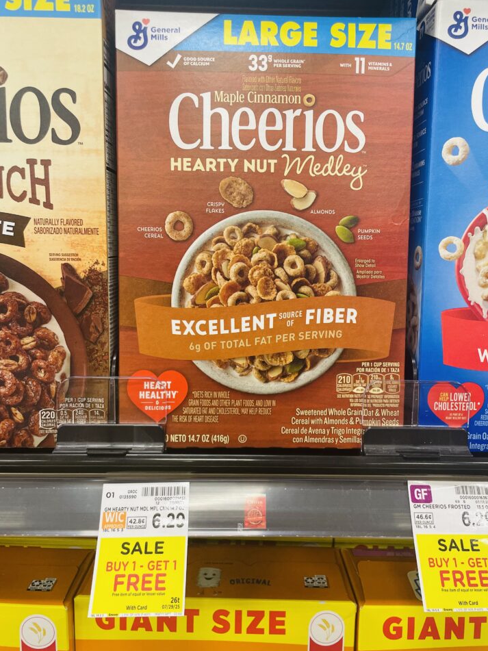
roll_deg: -1.1
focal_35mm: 28
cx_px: 251
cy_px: 301
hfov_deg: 49.7
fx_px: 526
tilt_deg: -6.6
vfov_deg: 63.4
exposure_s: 1/120
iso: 125
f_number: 1.6
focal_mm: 4.2
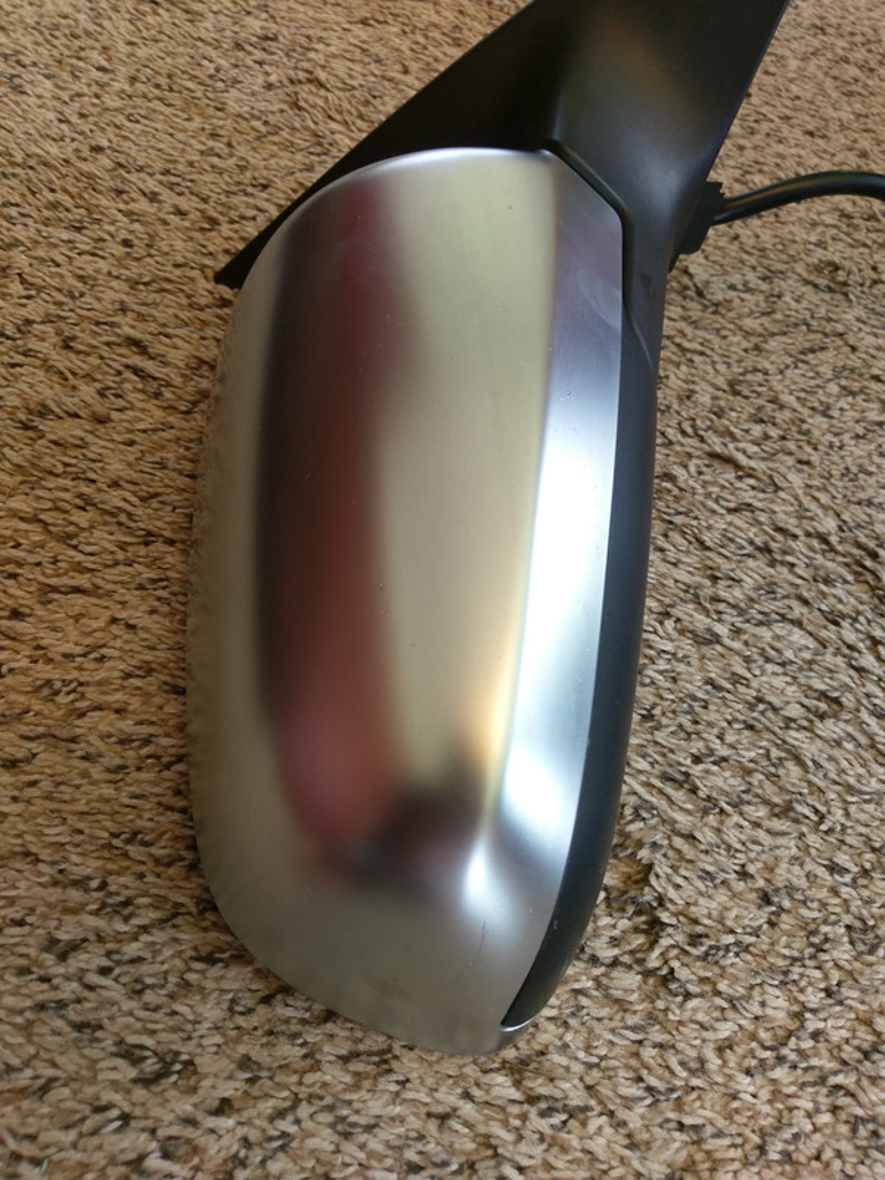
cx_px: 442
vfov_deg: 67.3
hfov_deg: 53.1
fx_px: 886
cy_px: 590
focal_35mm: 26
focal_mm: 4.58
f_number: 1.8
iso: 160
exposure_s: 1/30
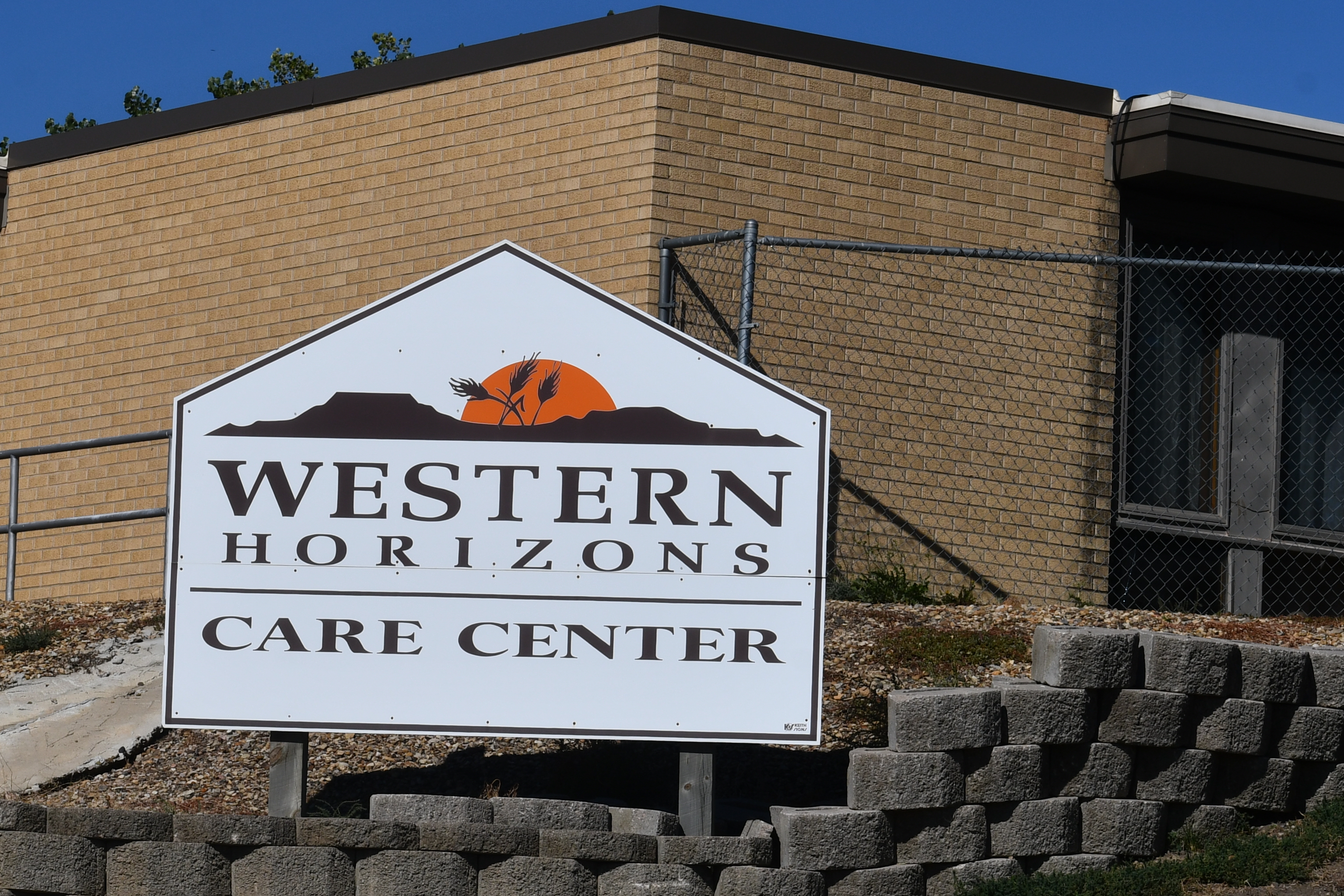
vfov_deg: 7.2
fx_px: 7130
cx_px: 466
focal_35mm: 191
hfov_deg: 10.8
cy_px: 434
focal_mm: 70
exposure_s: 1/500
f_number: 11
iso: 100
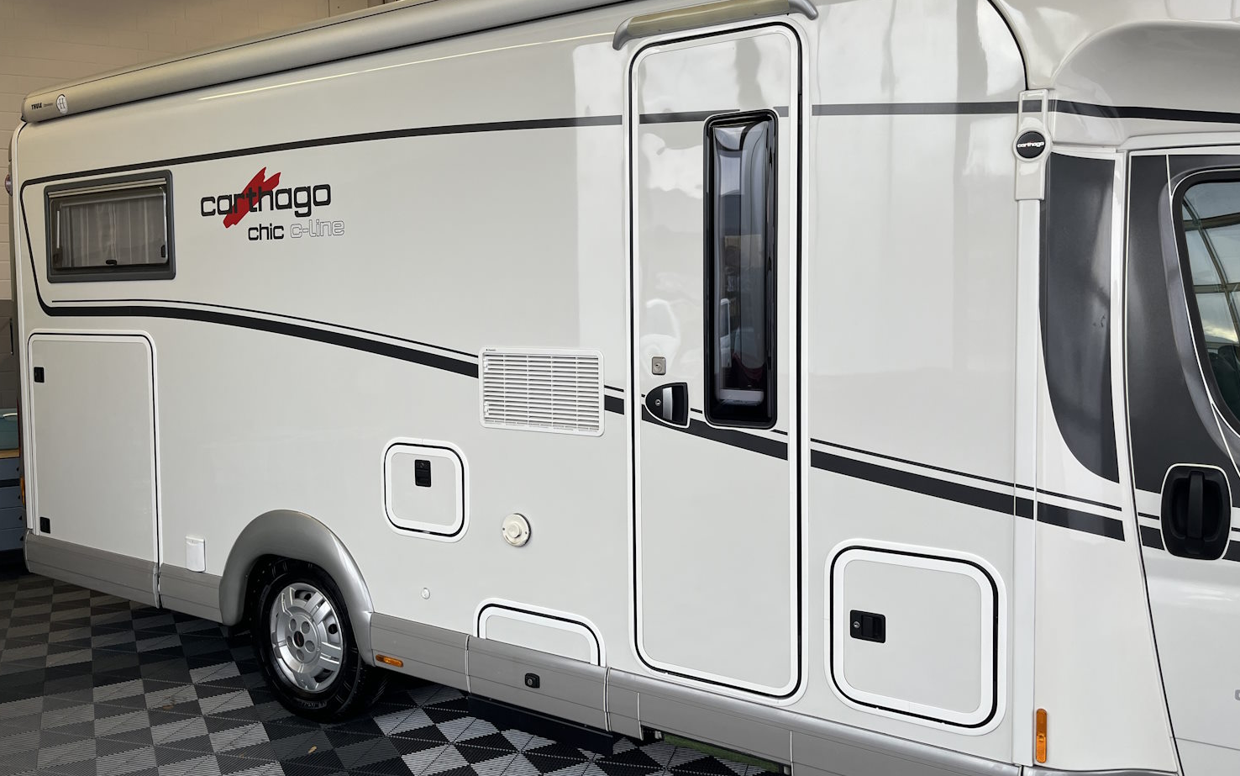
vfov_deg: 44.5
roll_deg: +1.0
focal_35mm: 28
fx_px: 946
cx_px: 618
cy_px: 348
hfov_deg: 66.5
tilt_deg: -1.7
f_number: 1.6
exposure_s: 1/100
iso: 40
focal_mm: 5.1
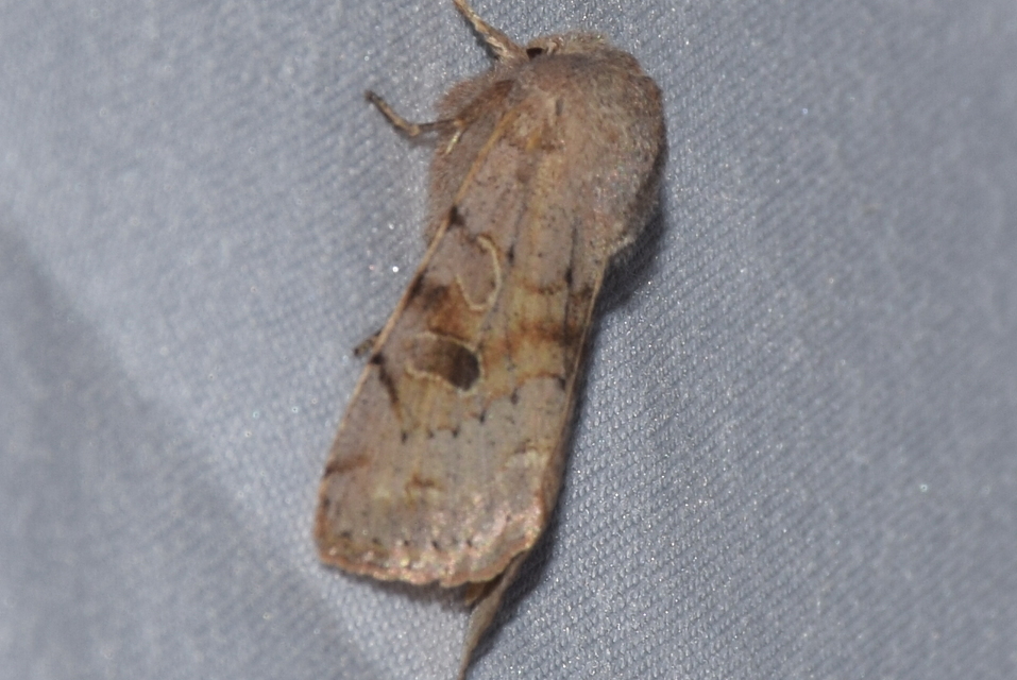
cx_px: 508
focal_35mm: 210
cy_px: 340
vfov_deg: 6.6
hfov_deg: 9.8
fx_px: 5938
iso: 100
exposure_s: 1/160
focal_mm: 140
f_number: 13
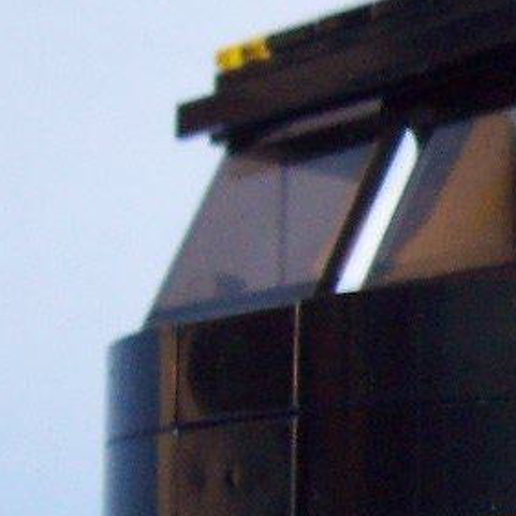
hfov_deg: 11.6
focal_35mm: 139
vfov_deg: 12.5
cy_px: 435
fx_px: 2344
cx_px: 946
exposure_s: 1/20
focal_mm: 5.6
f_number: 2.8
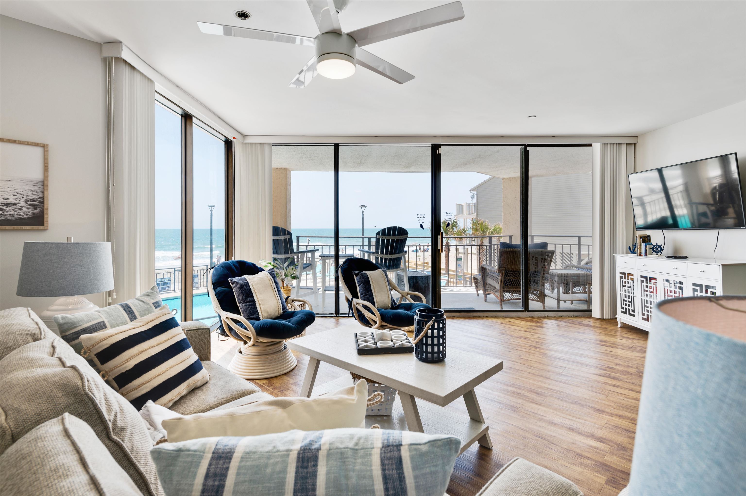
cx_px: 373
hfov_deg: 90.0
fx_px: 373
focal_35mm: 18
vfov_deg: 67.3
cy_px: 248
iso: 100
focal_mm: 18
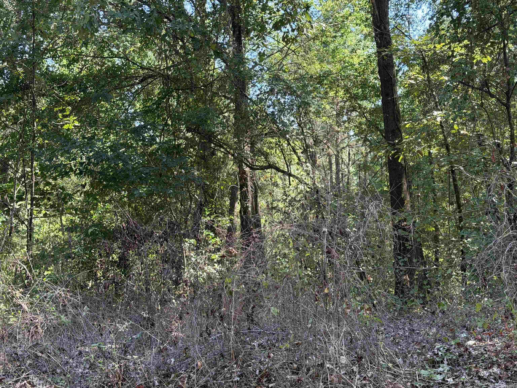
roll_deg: -2.3
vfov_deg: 30.3
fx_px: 717
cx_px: 258
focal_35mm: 48
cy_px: 194
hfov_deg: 39.7
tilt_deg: +6.5
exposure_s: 1/174
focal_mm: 6.76
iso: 80
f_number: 1.78
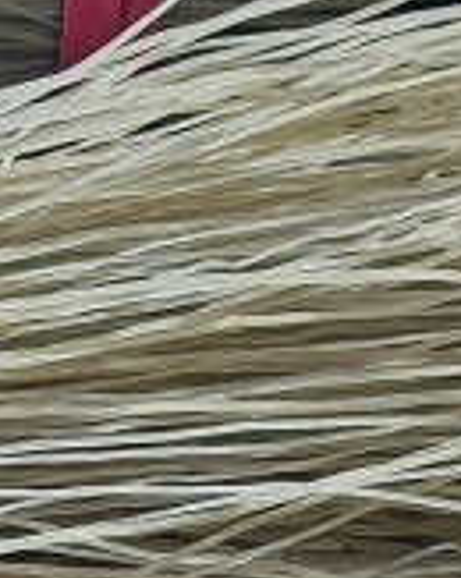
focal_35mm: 166
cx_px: -401
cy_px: 1105
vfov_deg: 10.8
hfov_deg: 8.9
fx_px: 2836
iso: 1600
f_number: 1.8
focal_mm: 4.84
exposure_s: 1/25
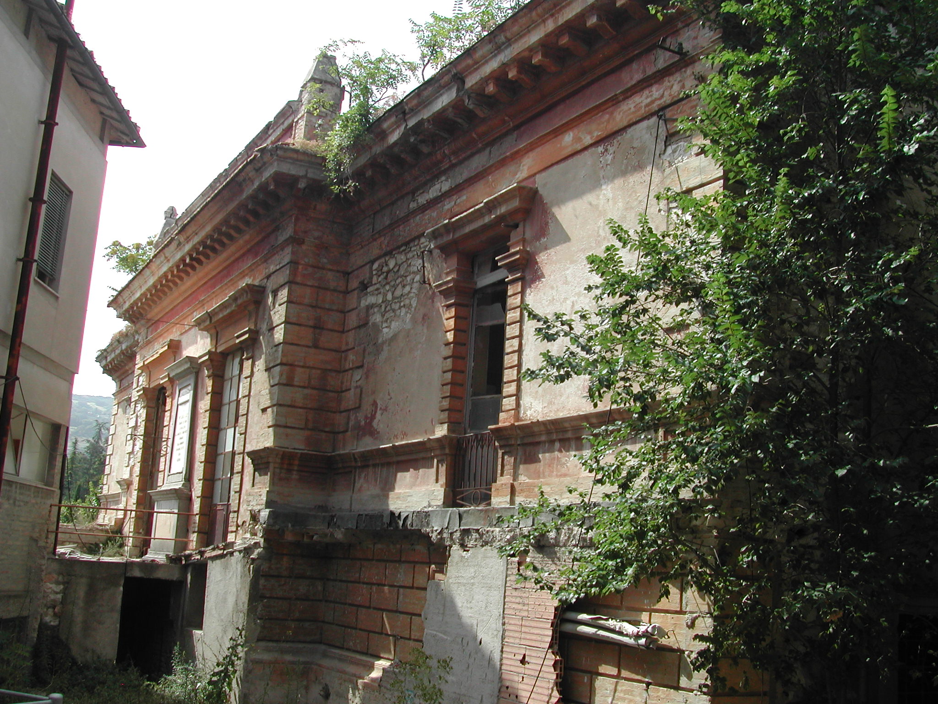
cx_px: 469
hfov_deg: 49.0
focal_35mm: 38
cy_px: 352
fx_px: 1030
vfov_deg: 37.7
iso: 100
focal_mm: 8
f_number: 7.6
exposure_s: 1/146
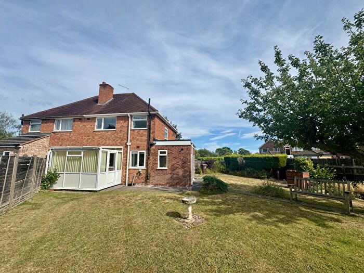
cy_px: 136
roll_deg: -1.4
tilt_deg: +9.5
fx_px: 147
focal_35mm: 14
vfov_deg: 85.7
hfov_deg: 102.1
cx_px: 182
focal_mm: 2.22
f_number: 2.2
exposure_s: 1/2770
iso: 50
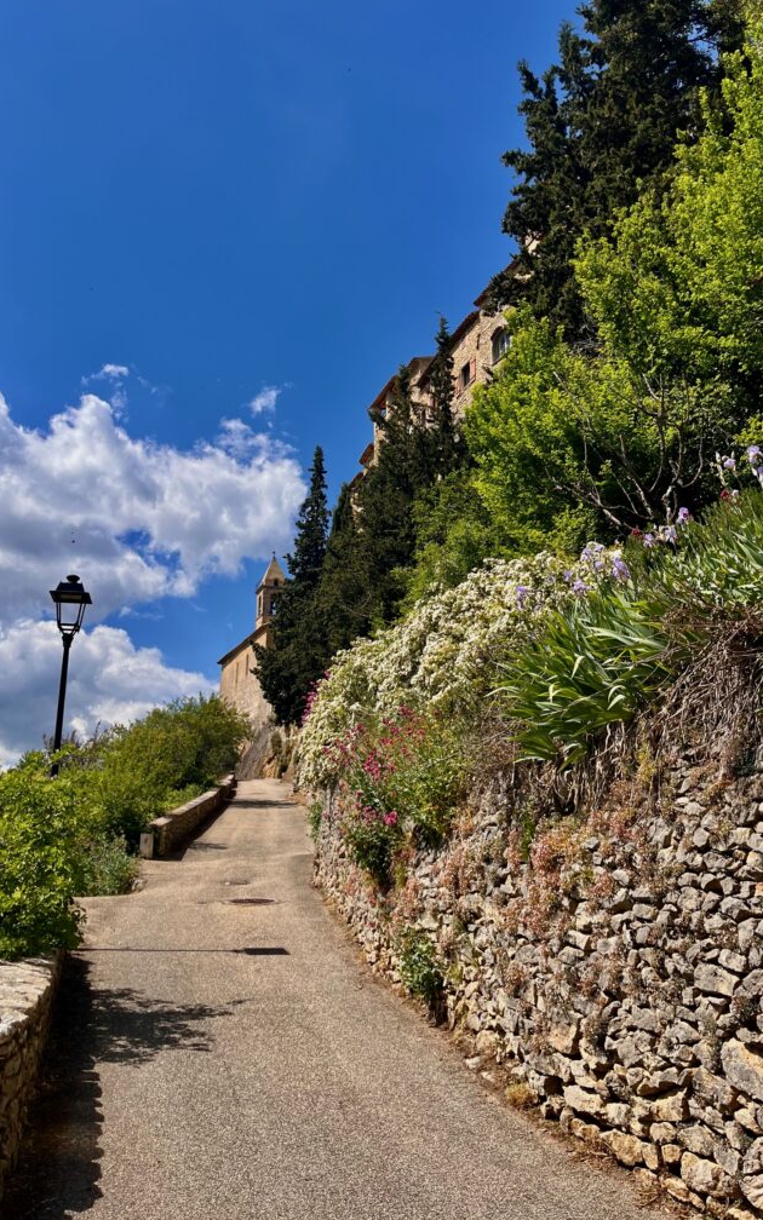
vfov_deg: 66.5
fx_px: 932
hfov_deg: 44.5
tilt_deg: +15.3
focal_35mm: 28
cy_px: 612
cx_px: 352
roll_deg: -1.6
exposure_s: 1/4149
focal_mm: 5.1
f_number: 1.6
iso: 50
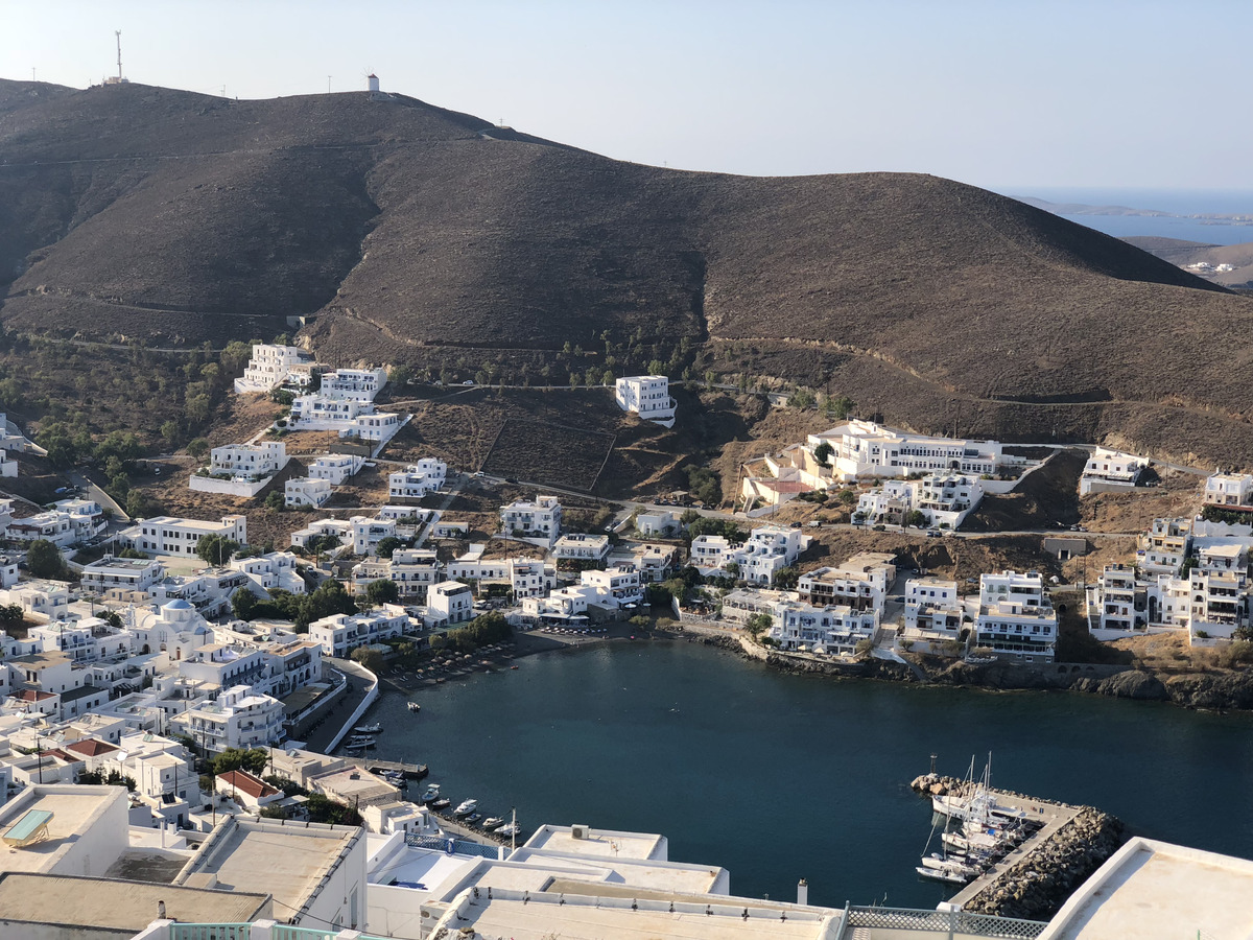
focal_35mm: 52
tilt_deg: -8.1
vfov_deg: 28.0
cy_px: 470
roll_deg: -0.2
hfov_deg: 36.8
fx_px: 1882
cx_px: 626
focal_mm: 6
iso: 16
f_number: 2.4
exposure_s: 1/857
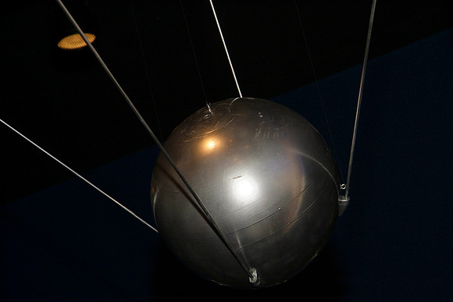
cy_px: 151
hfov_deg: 16.6
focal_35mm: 123
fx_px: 1548
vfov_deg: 11.2
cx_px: 226
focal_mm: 82
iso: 800
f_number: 13
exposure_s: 1/30
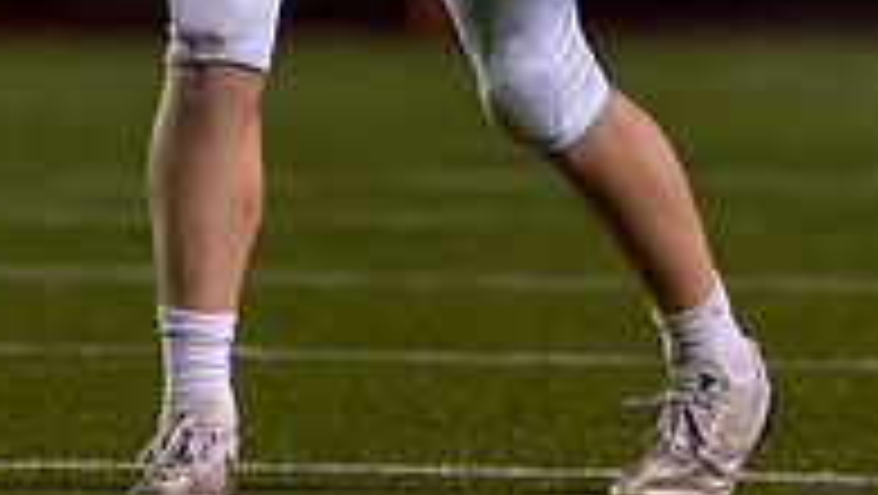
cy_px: -423
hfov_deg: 2.4
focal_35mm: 915
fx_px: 21317
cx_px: 370
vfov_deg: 1.3
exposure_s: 1/1250
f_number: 2.8
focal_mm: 175
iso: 4000
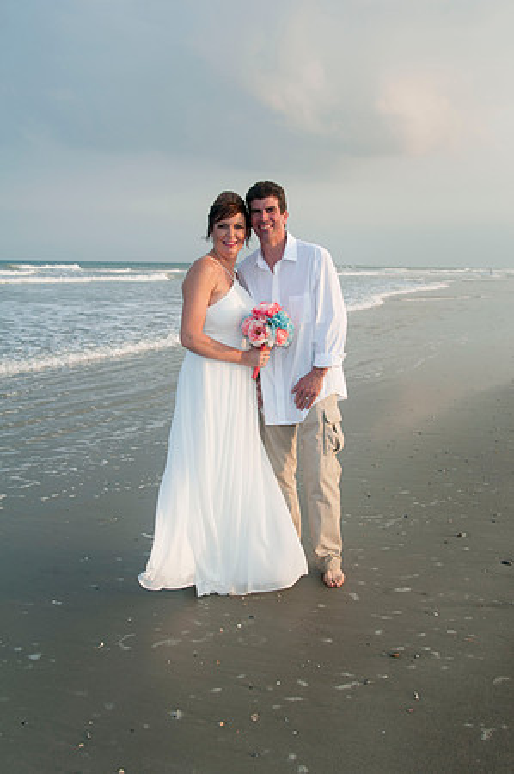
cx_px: 257
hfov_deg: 36.8
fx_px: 773
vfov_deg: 53.2
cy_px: 387
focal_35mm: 36
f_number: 5.6
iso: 100
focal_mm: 24
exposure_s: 1/250
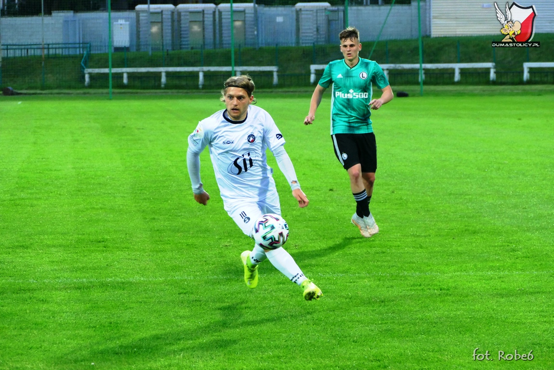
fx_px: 3078
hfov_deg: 10.3
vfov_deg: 6.9
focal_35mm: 200
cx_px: 277
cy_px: 185
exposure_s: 1/500
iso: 1600
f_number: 4
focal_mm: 73
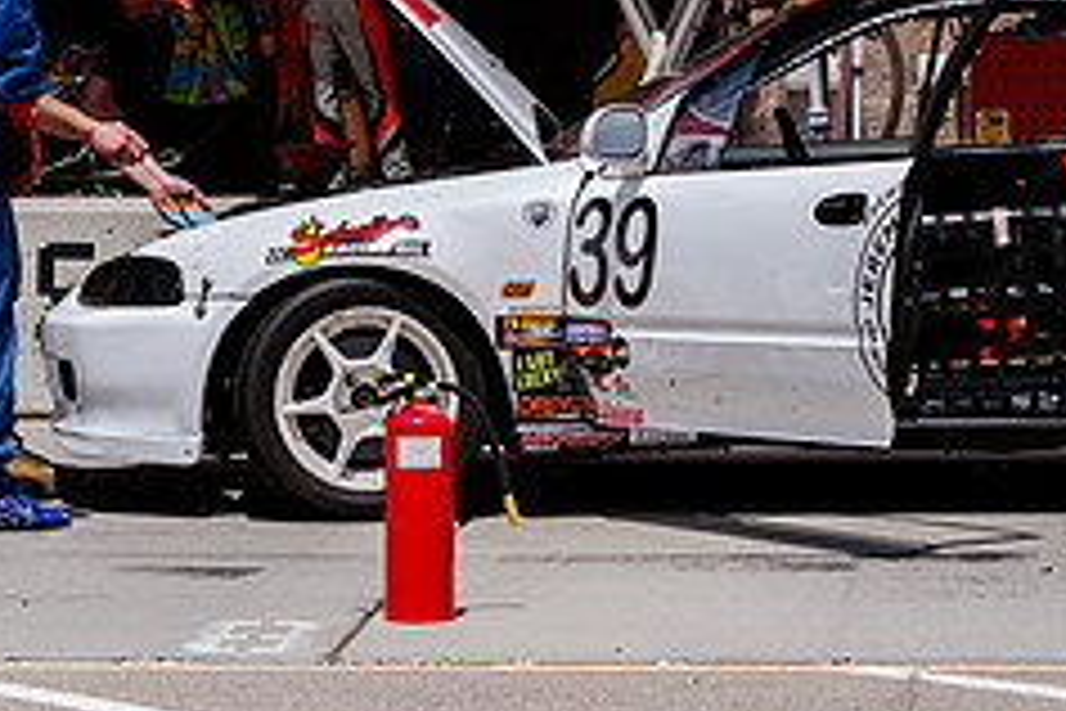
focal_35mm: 171
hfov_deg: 12.0
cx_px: 801
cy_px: -34
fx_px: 5063
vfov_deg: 8.0
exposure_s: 1/320
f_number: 7.1
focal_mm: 70
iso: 64
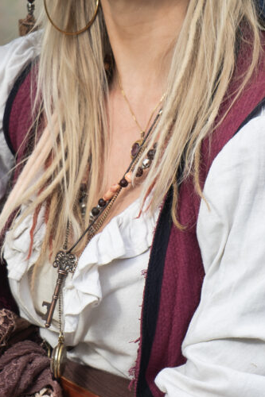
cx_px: 66
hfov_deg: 3.0
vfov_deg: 4.5
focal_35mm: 454
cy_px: 146
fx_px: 5016
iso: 100
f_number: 5.6
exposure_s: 1/200
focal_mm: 126
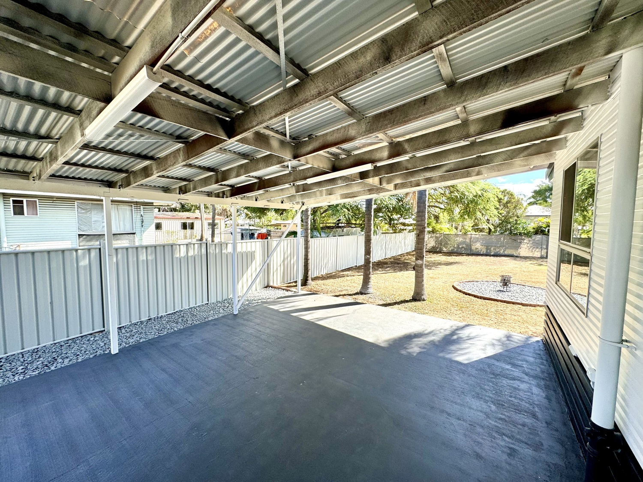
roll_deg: -0.2
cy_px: 241
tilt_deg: -4.4
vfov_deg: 85.7
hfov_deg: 102.1
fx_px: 260
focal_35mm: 14
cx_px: 322
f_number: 2.2
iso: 40
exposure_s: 1/529
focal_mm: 2.22
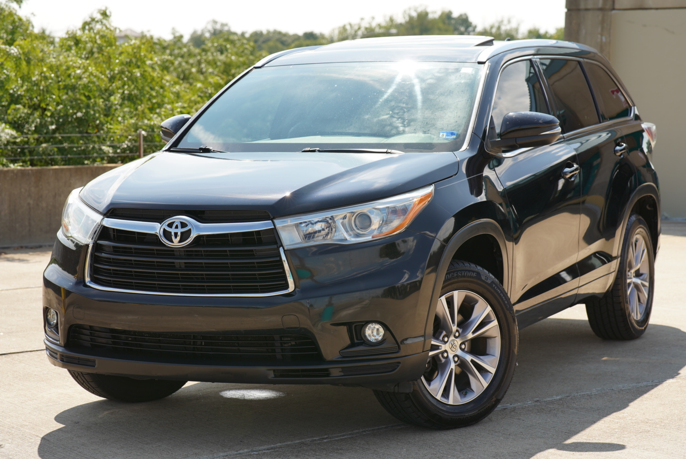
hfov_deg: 22.4
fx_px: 1736
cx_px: 338
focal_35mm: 91
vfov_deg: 15.1
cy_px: 224
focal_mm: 85
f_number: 4.5
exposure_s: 1/320
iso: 100
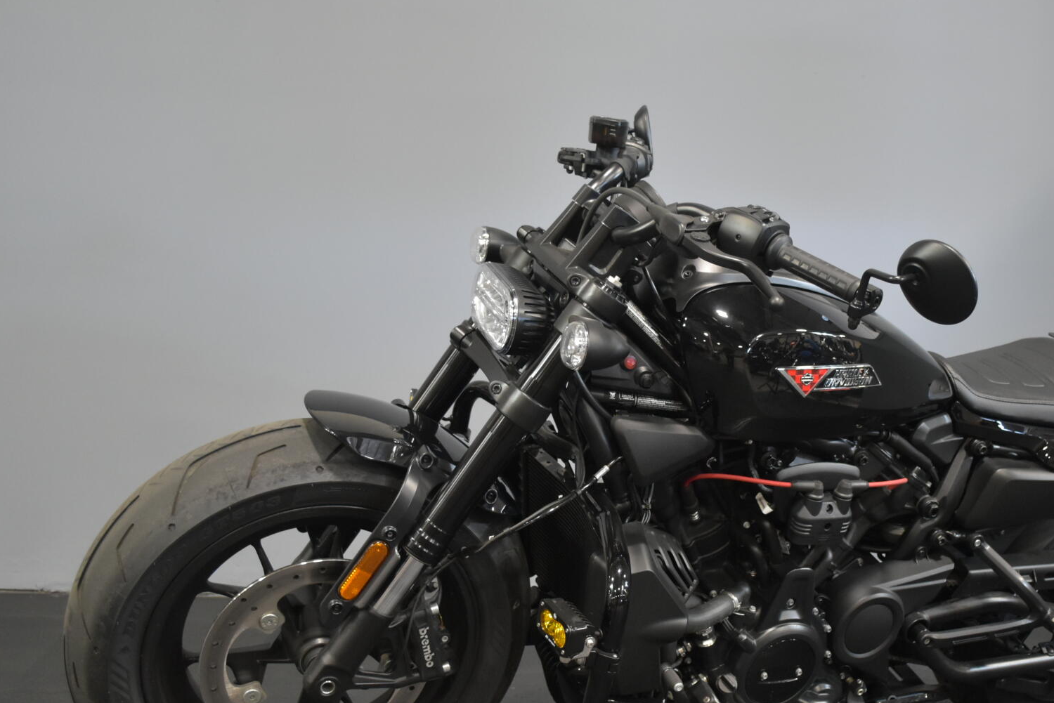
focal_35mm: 44
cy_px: 415
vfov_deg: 30.5
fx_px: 1289
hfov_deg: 44.1
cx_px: 672
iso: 1600
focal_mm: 22
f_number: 3.8
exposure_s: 1/30
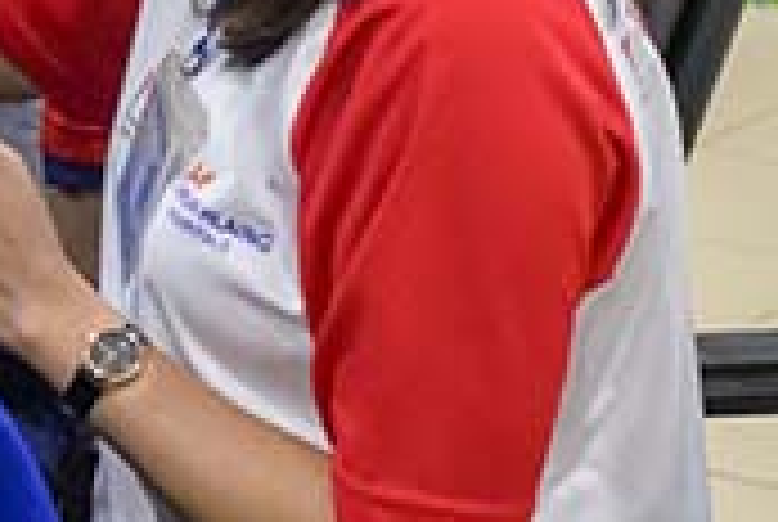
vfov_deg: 6.7
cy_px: -14
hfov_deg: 8.9
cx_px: -1201
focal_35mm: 205
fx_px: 4438
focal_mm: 37
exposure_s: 1/250
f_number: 6.3
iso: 10000
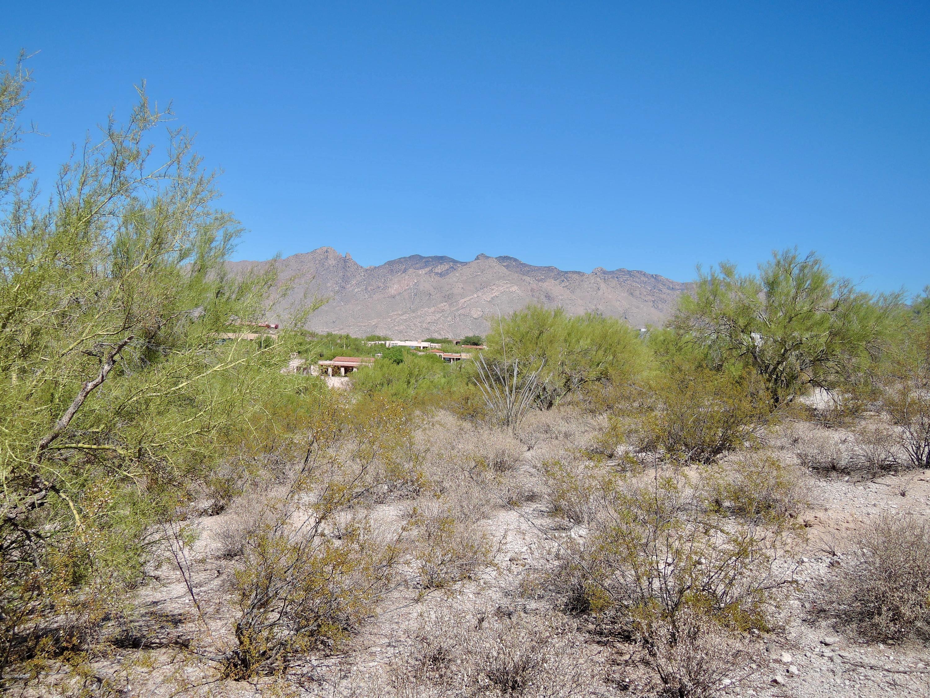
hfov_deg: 58.4
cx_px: 465
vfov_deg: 45.4
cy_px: 349
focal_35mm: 31
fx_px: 833
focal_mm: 6.6
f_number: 3.2
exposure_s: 1/160
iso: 80
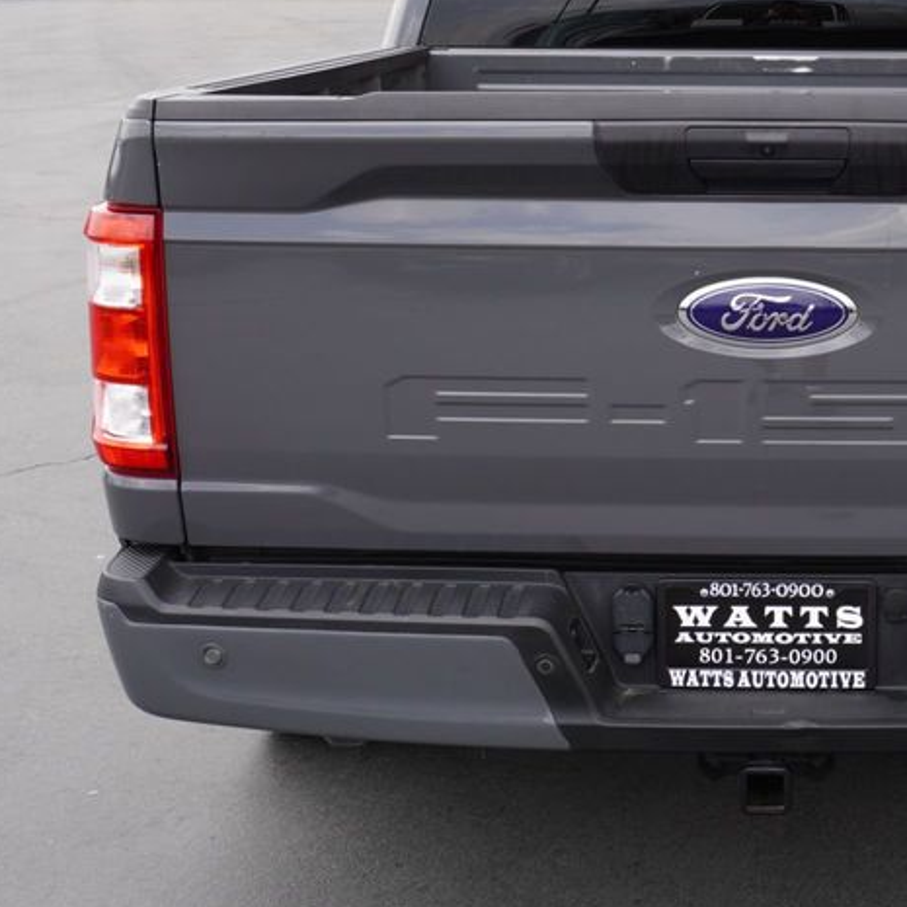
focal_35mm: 59
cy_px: 349
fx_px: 1747
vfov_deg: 29.0
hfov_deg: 28.3
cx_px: 769
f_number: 6.3
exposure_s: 1/100
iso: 100
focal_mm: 21
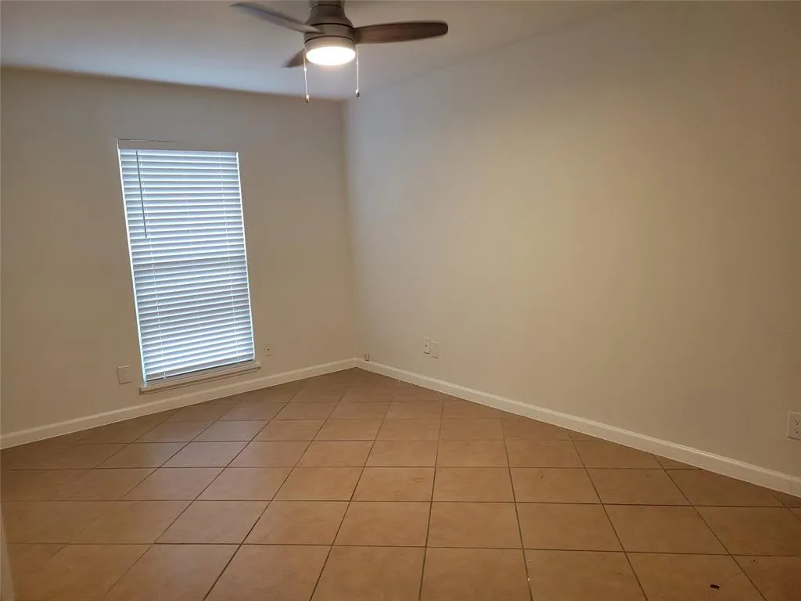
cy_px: 300
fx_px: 602
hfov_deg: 67.3
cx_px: 400
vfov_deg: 53.1
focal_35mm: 26
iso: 320
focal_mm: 5.4
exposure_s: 1/120
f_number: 1.8
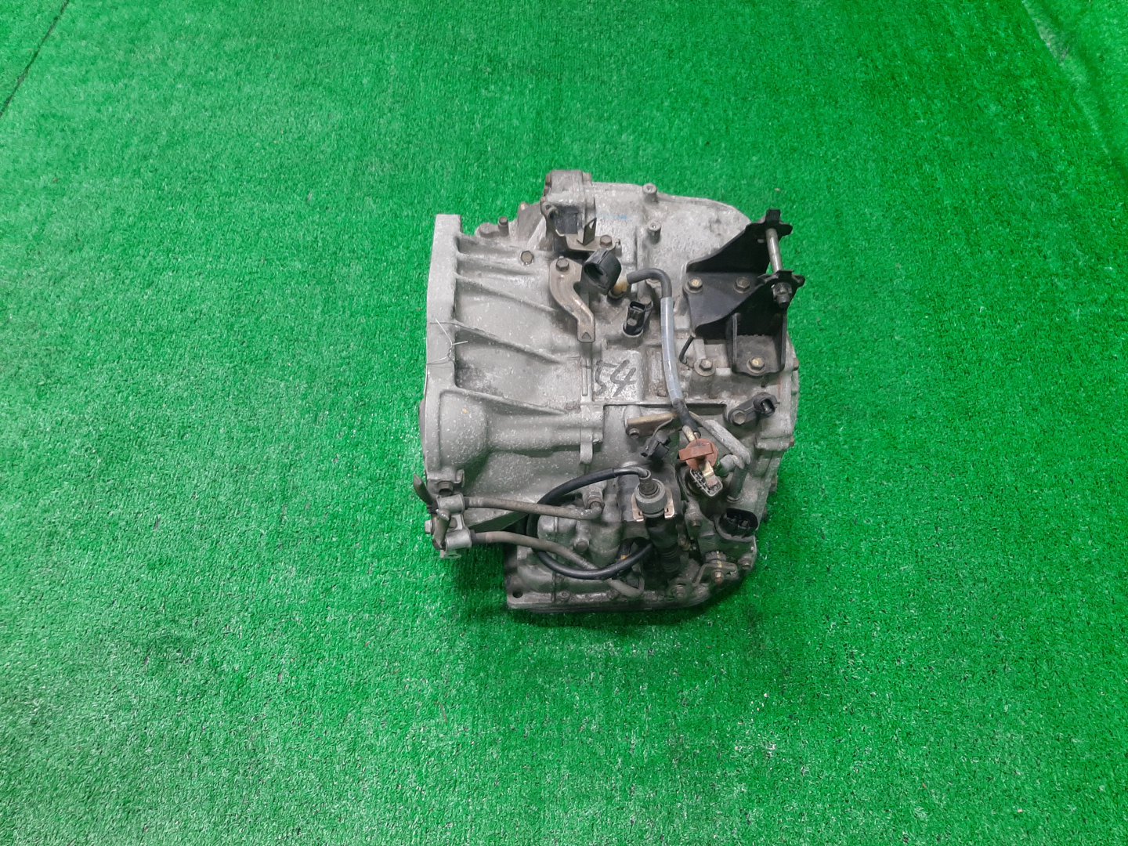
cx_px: 564
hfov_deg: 67.3
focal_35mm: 26
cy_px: 423
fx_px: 847
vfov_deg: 53.1
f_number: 1.7
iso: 161
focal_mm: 3.93
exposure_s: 1/50
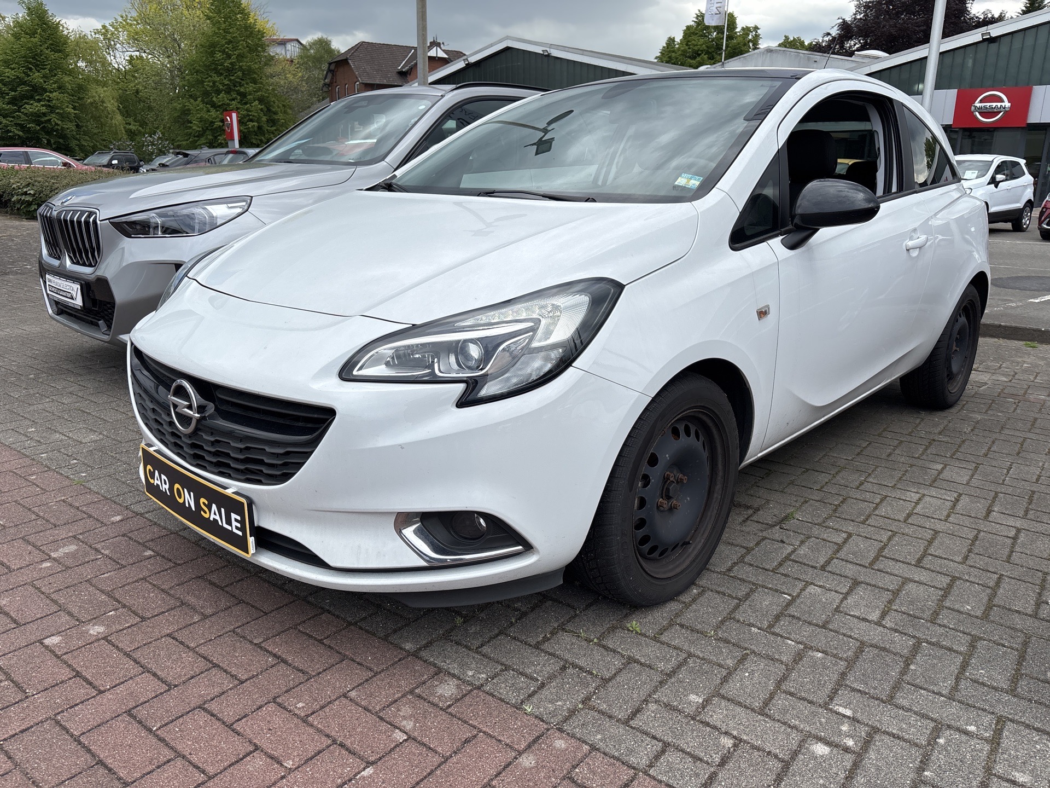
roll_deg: -0.5
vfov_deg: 53.1
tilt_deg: -15.3
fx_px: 789
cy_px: 394
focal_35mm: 26
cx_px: 525
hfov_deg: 67.3
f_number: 1.6
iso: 50
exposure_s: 1/3106
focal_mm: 5.96
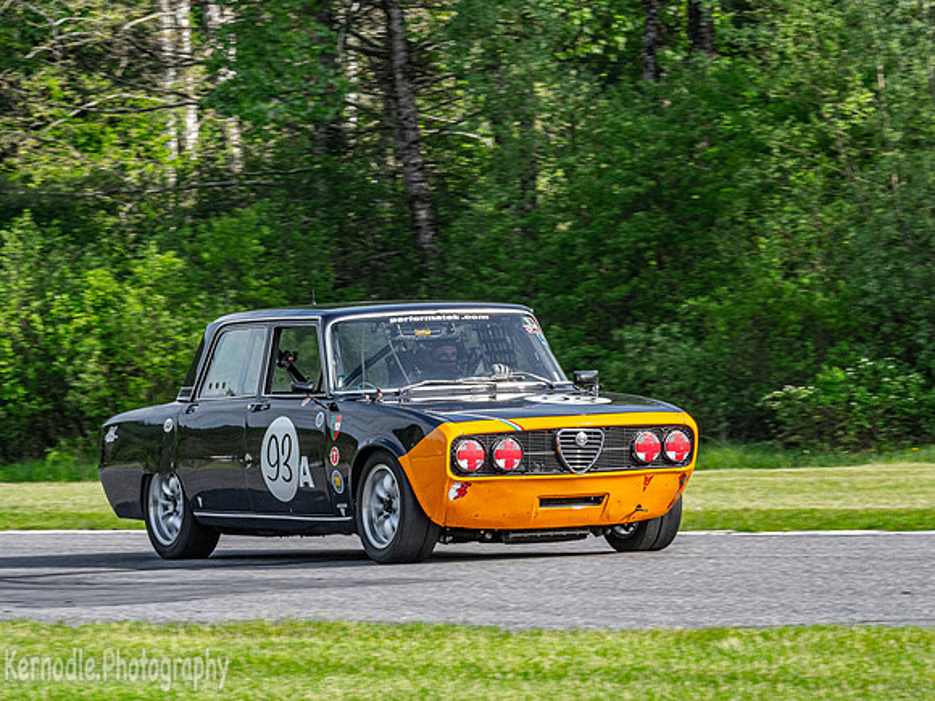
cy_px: 350
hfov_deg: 6.6
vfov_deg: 5.0
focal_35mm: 300
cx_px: 468
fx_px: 8103
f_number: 11
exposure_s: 1/400
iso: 400
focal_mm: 150
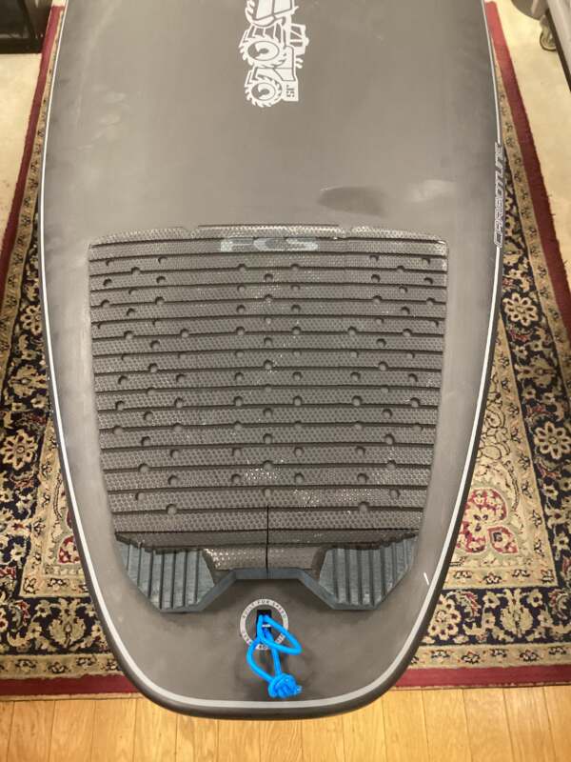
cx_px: 286
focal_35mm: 31
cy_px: 381
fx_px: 682
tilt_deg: -62.5
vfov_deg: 58.4
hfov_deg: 45.4
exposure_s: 1/50
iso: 320
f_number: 2.4
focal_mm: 3.3
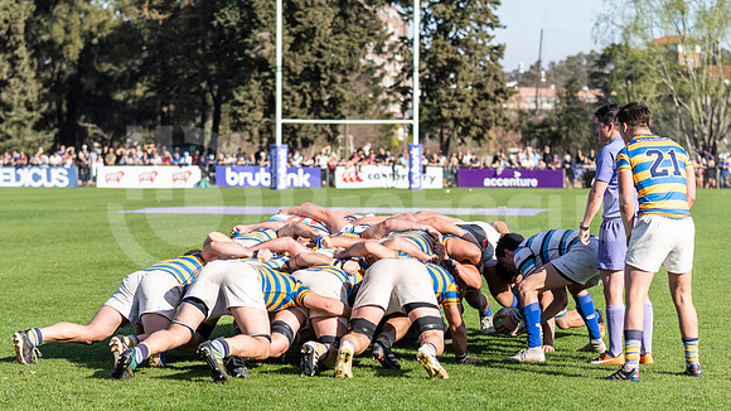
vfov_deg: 9.3
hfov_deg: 16.5
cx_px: 307
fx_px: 2516
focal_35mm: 130
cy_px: 207
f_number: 2.8
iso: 100
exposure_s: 1/1000
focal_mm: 74
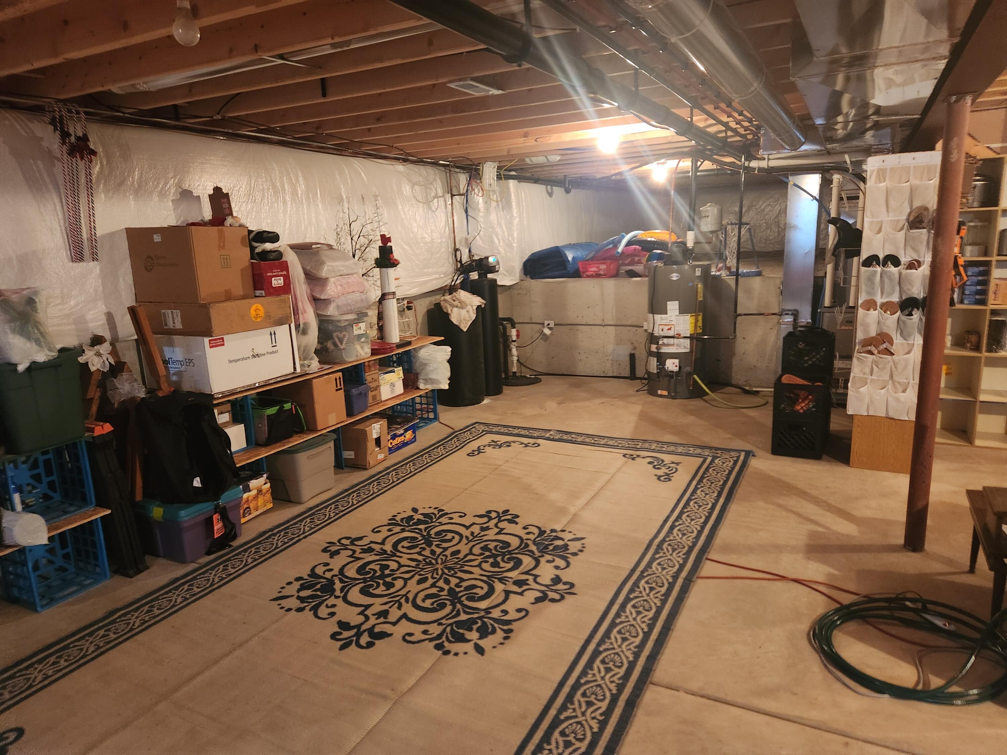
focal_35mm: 23
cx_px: 504
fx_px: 669
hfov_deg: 73.9
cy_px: 378
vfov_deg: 58.9
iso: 640
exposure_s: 1/30
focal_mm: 5.4
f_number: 1.8
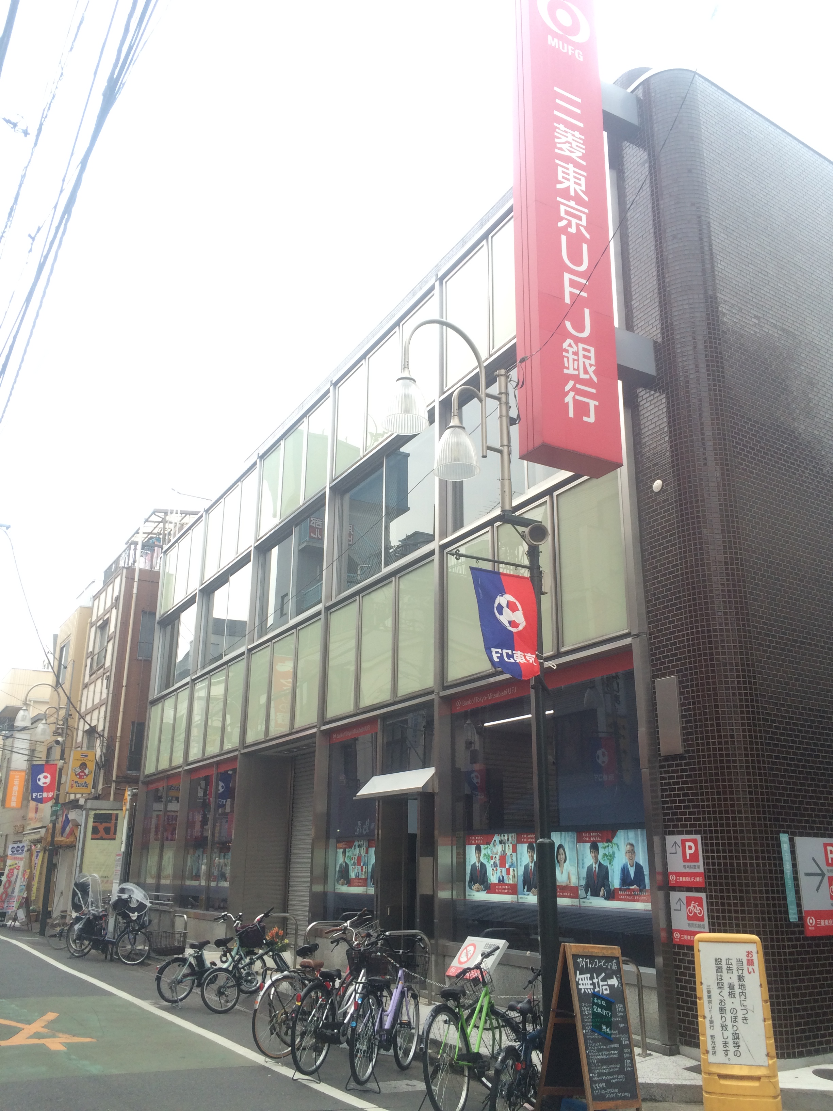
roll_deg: +0.3
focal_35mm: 29
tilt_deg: +15.5
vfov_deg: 61.7
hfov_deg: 48.2
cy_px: 556
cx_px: 416
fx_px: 930
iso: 40
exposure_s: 1/120
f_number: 2.2
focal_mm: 4.15
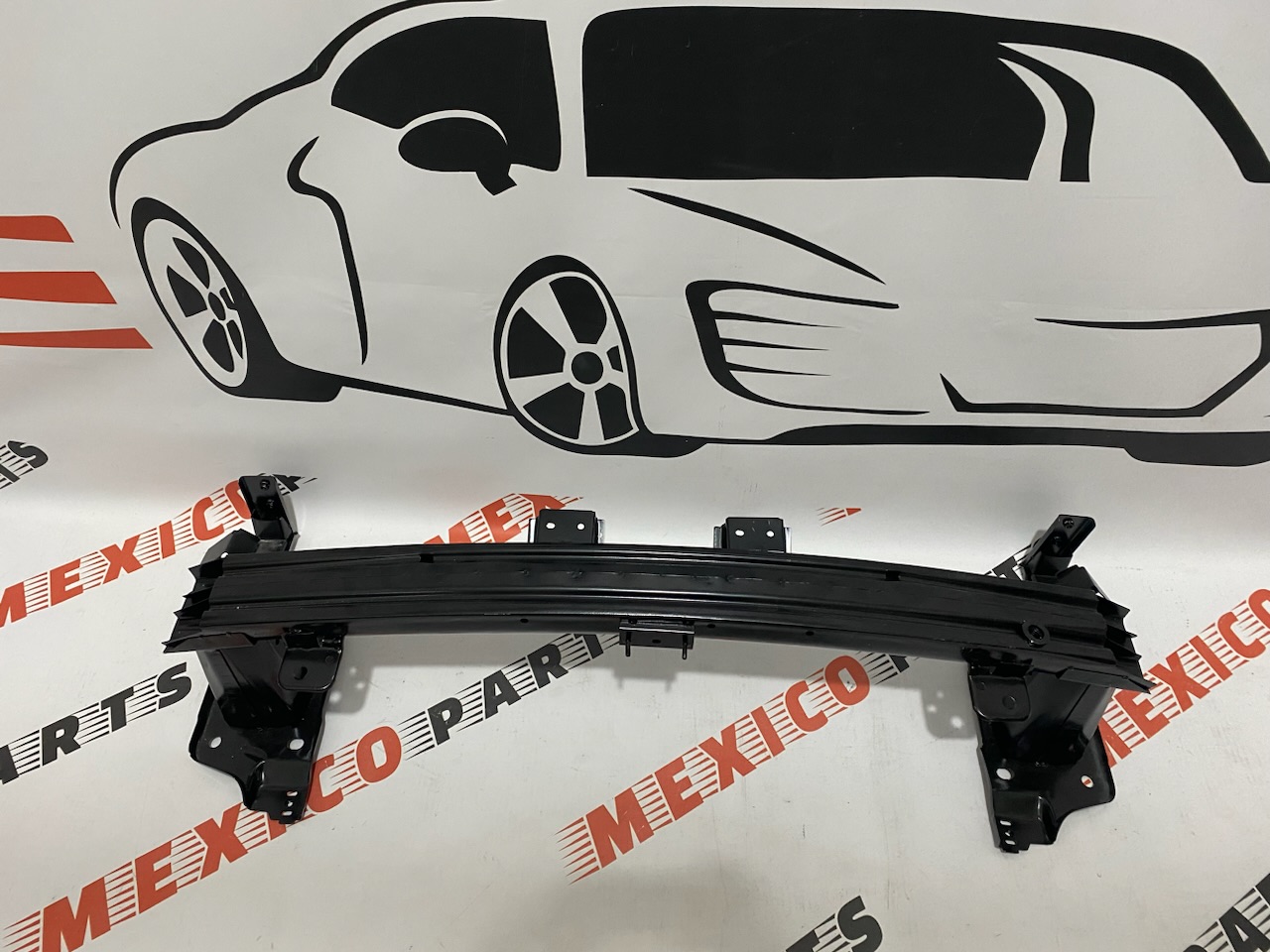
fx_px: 954
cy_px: 476
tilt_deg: -49.9
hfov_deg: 67.3
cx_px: 635
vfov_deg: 53.1
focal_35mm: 26
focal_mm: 4.25
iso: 250
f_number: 1.8
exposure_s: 1/50
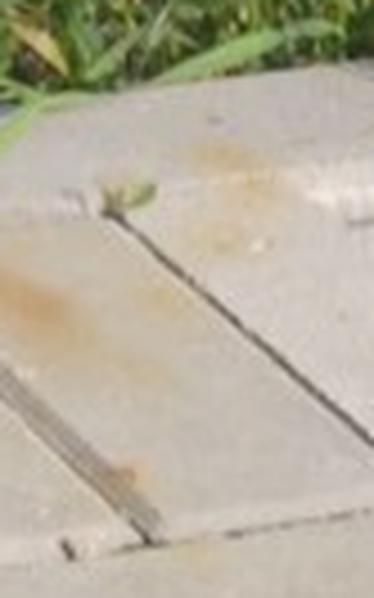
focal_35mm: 435
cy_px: -661
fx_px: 7102
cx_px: -1271
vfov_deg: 4.7
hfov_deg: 2.9
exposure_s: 1/750
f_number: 1.9
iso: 100
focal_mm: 5.52
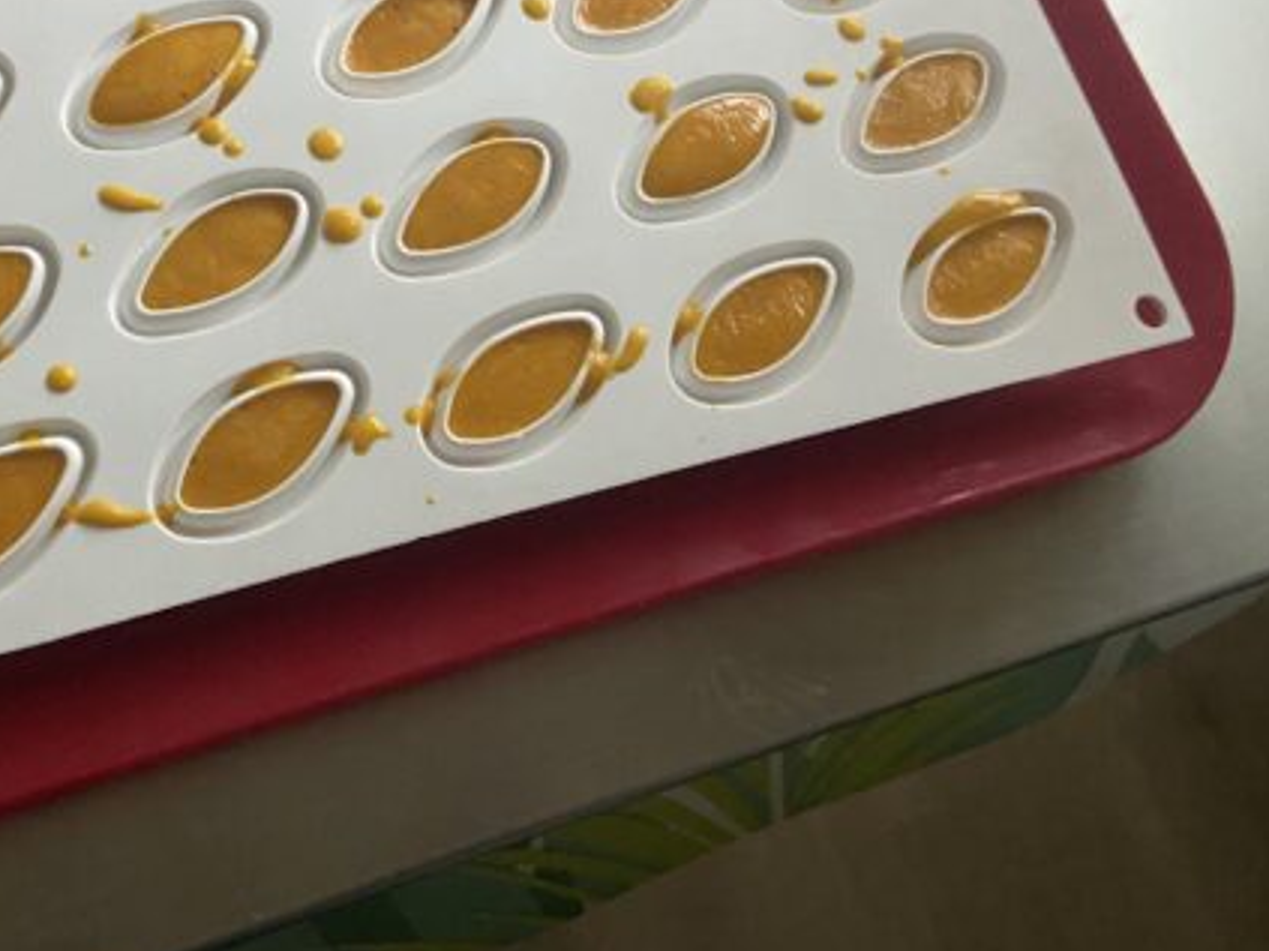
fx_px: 1503
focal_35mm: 41
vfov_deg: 34.4
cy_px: 246
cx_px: 416
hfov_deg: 45.1
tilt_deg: -68.0
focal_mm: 4.25
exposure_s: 1/33
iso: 640
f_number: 1.8
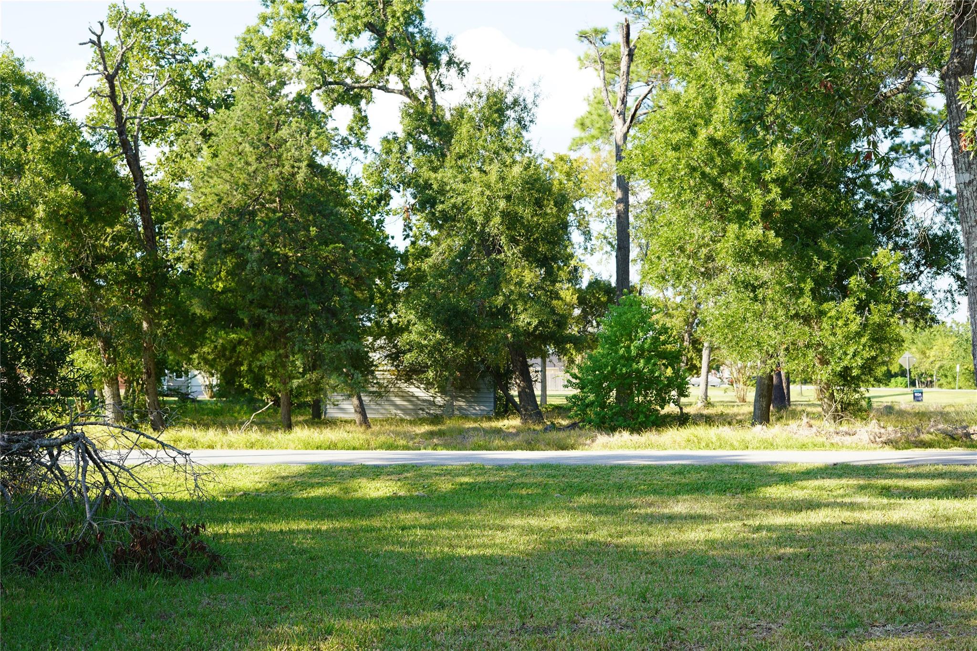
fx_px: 1357
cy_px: 326
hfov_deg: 39.6
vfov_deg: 27.0
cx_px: 488
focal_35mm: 50
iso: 100
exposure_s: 1/100
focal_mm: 50
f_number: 5.6
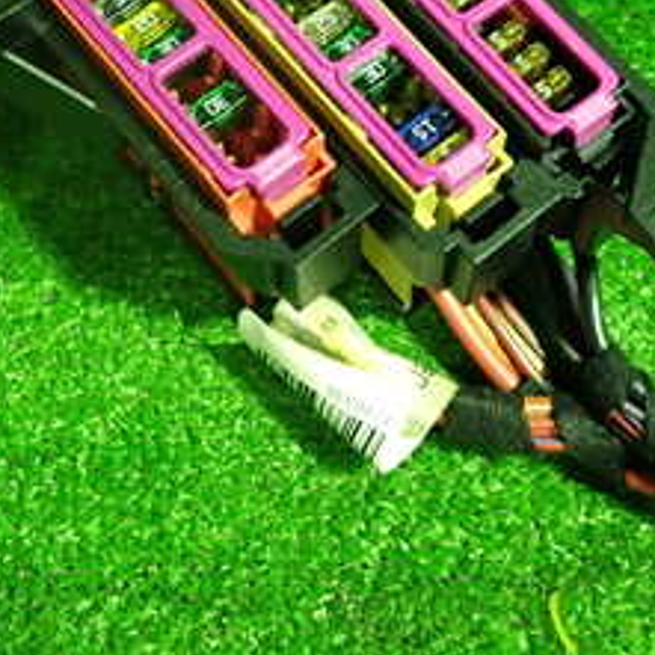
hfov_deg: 23.8
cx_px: 471
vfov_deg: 23.6
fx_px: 1541
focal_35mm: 72
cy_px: 116
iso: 500
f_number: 2.3
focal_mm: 5.4
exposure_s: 1/30
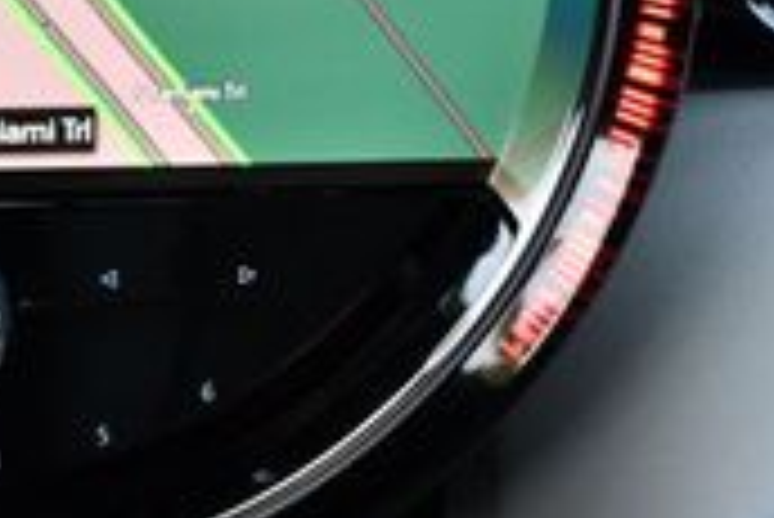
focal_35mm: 134
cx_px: -72
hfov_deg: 14.9
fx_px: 2883
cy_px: 9
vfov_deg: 10.2
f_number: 3.5
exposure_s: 1/250
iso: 500
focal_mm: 18
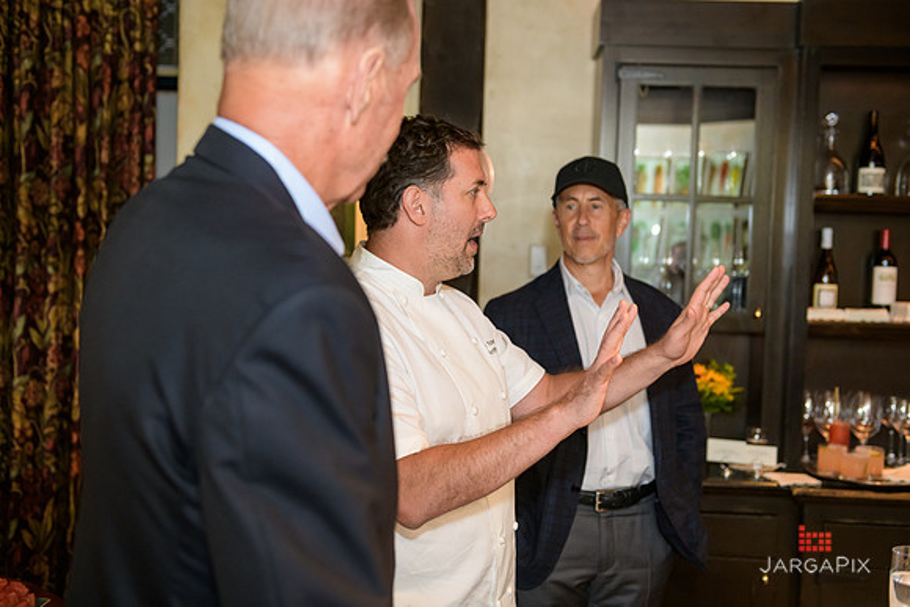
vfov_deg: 29.9
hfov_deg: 43.6
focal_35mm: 45
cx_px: 455
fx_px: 1138
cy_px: 304
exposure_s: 1/125
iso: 1250
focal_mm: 45
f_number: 3.2
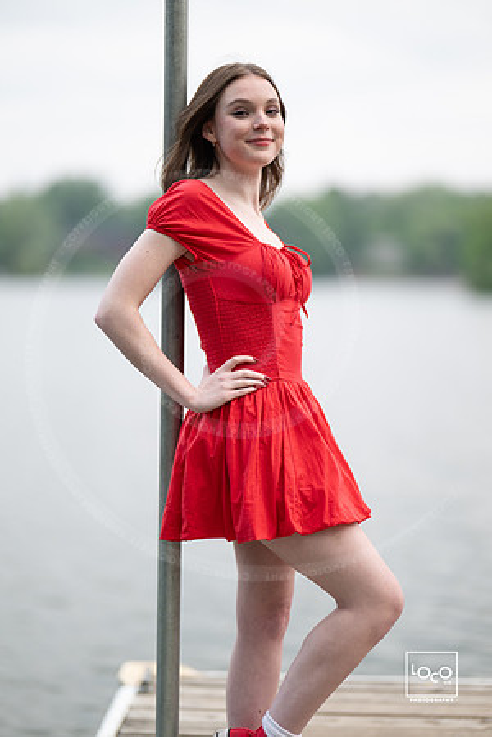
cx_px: 246
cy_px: 368
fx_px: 1742
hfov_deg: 16.1
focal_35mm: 85
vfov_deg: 23.9
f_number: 1.2
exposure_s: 1/320
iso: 100
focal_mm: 85
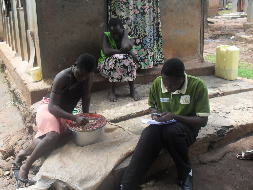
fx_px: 278
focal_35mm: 38
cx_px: 126
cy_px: 95
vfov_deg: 37.7
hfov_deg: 49.0
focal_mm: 6.3
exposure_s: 1/350
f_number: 2.8
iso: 80
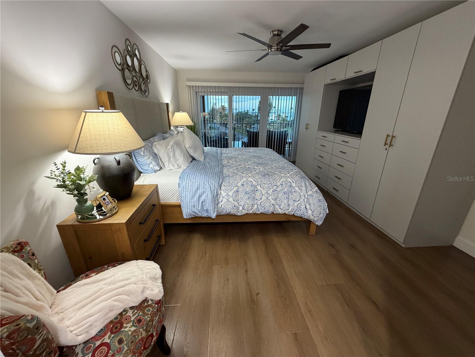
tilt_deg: -19.8
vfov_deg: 85.7
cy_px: 178
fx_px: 192
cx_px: 238
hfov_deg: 102.1
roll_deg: -0.6
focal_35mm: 14
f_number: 2.2
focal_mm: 2.22
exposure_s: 1/60
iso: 320
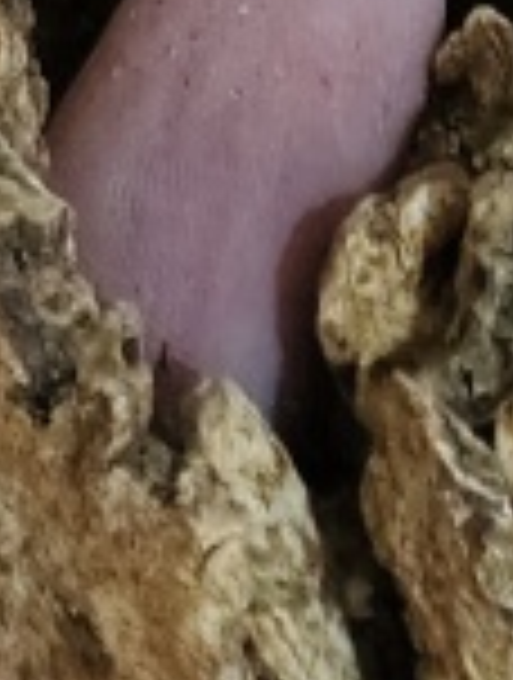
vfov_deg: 9.1
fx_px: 3188
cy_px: 2186
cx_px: 837
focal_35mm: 162
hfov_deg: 8.9
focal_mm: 5.56
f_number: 1.88
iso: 6448
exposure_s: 1/197
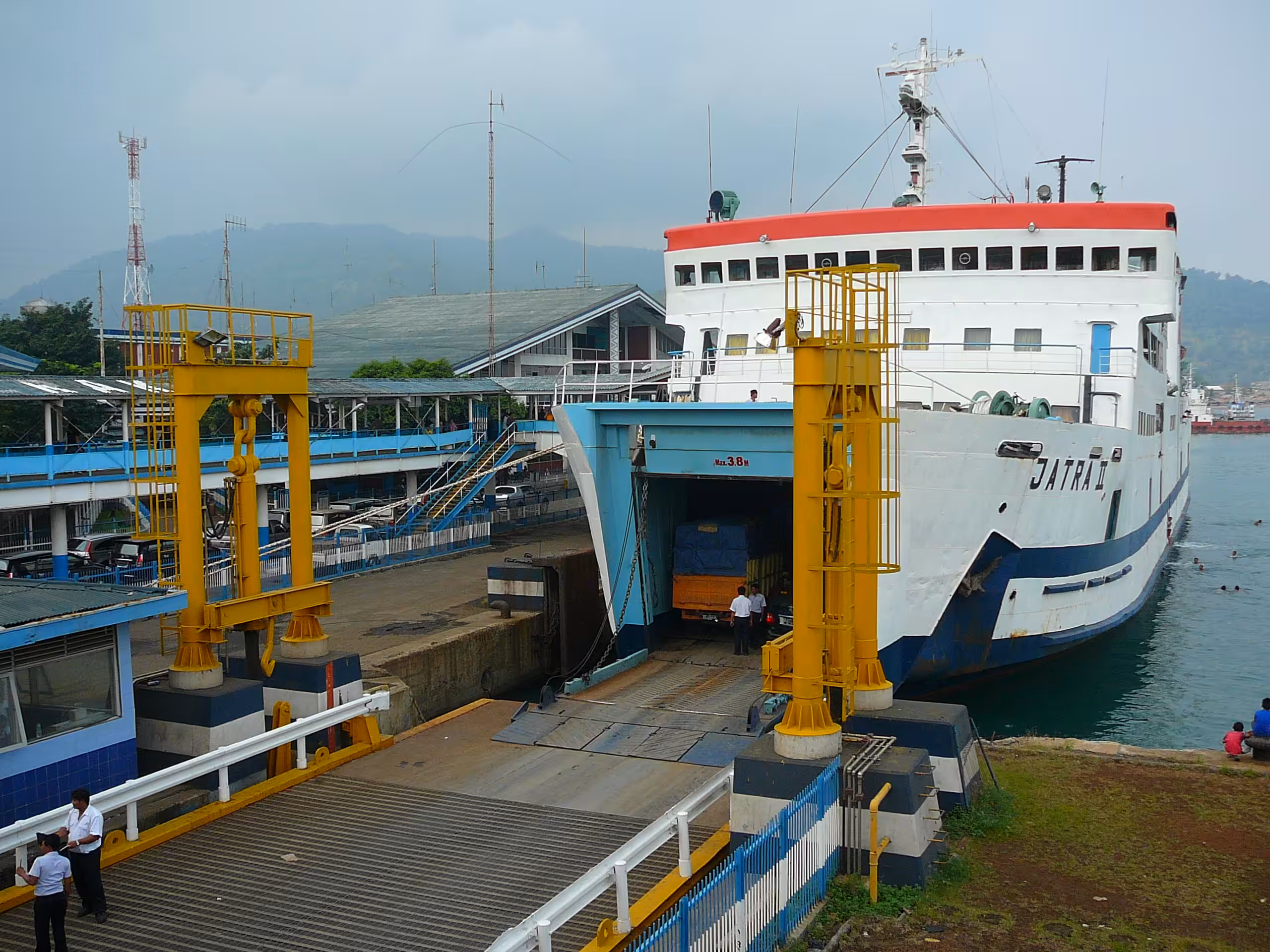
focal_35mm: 35
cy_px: 476
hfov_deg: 52.6
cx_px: 635
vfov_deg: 40.7
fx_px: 1284
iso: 80
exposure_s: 1/1000
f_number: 2.8
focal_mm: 5.2
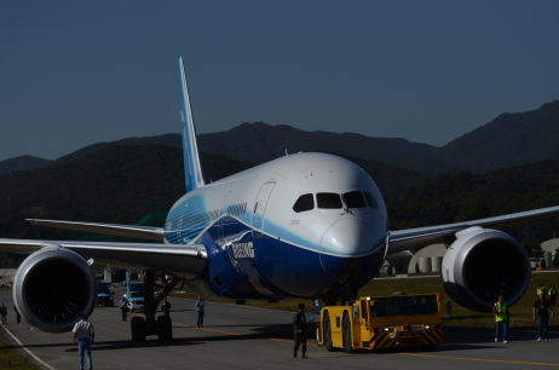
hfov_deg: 15.8
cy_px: 195
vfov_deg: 10.5
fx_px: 2014
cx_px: 273
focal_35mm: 130
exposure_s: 1/6400
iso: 250
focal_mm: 80
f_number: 6.3
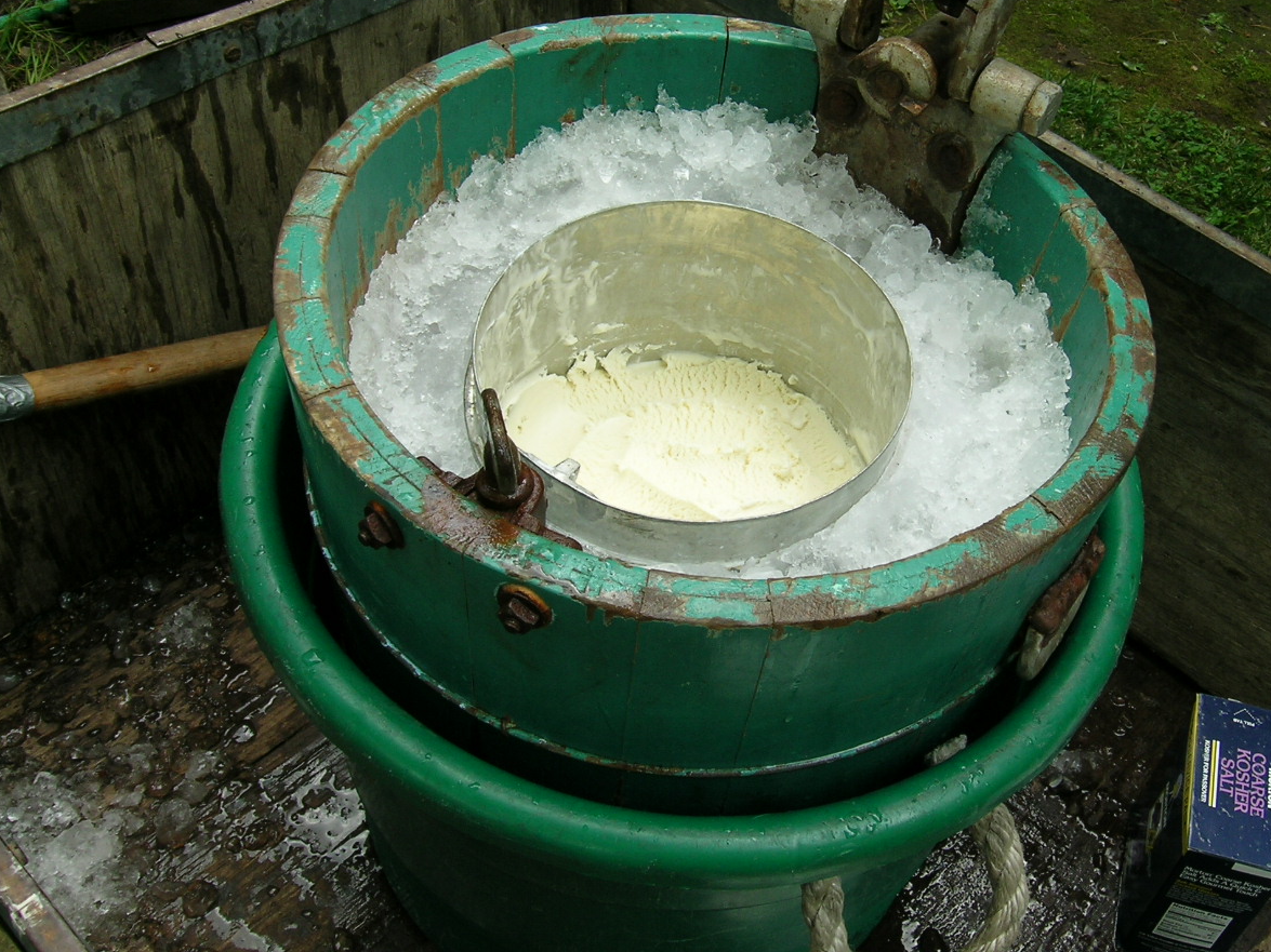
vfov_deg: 18.6
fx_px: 2900
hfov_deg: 24.7
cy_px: 373
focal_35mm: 79
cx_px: 790
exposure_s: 1/104
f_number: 4
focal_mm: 5.8
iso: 50
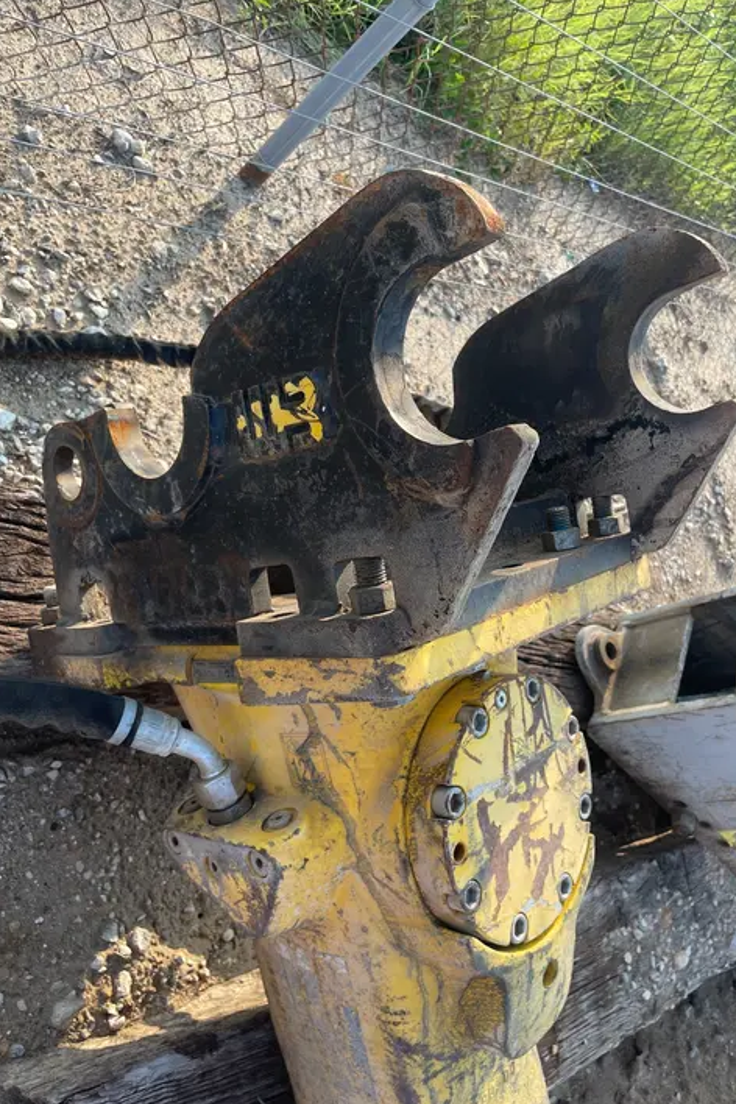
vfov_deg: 65.5
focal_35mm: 28
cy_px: 543
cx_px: 398
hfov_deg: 46.4
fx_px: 859
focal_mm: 4.2
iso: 50
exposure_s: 1/875
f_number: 1.6
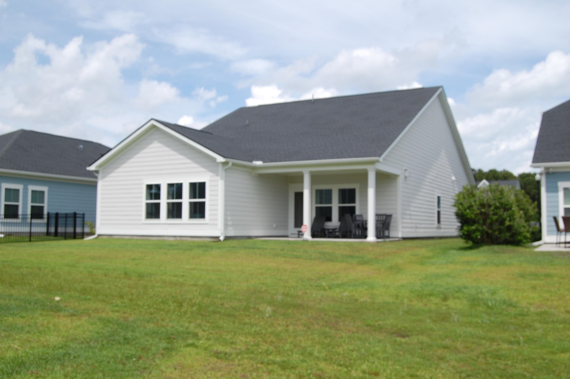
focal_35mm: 36
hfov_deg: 53.2
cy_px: 190
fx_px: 569
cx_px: 285
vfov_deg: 36.8
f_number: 10
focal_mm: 24
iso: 200
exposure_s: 1/400
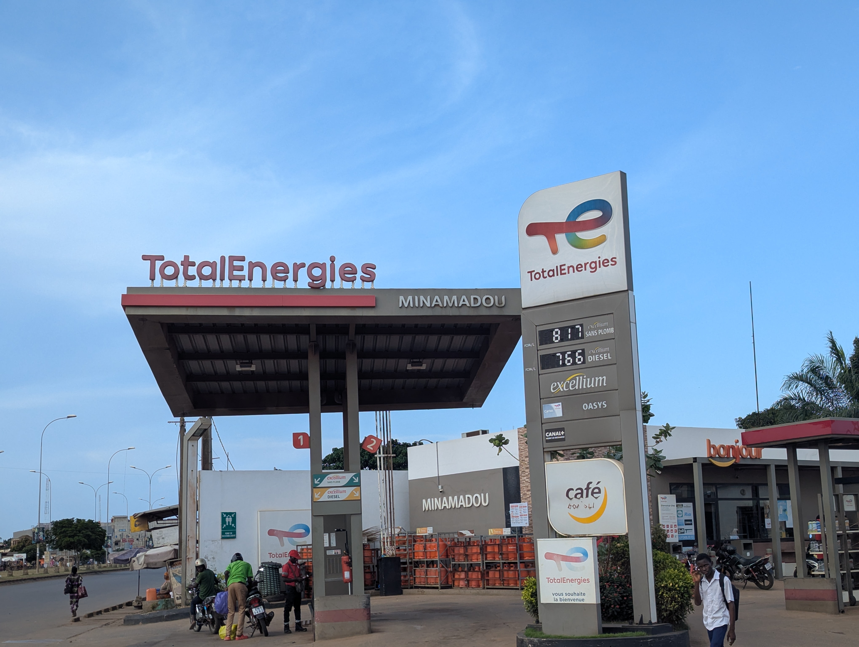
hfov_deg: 39.6
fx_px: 1193
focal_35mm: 48
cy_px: 324
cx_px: 430
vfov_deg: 30.3
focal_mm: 6.81
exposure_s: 1/1333
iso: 50
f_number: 1.85
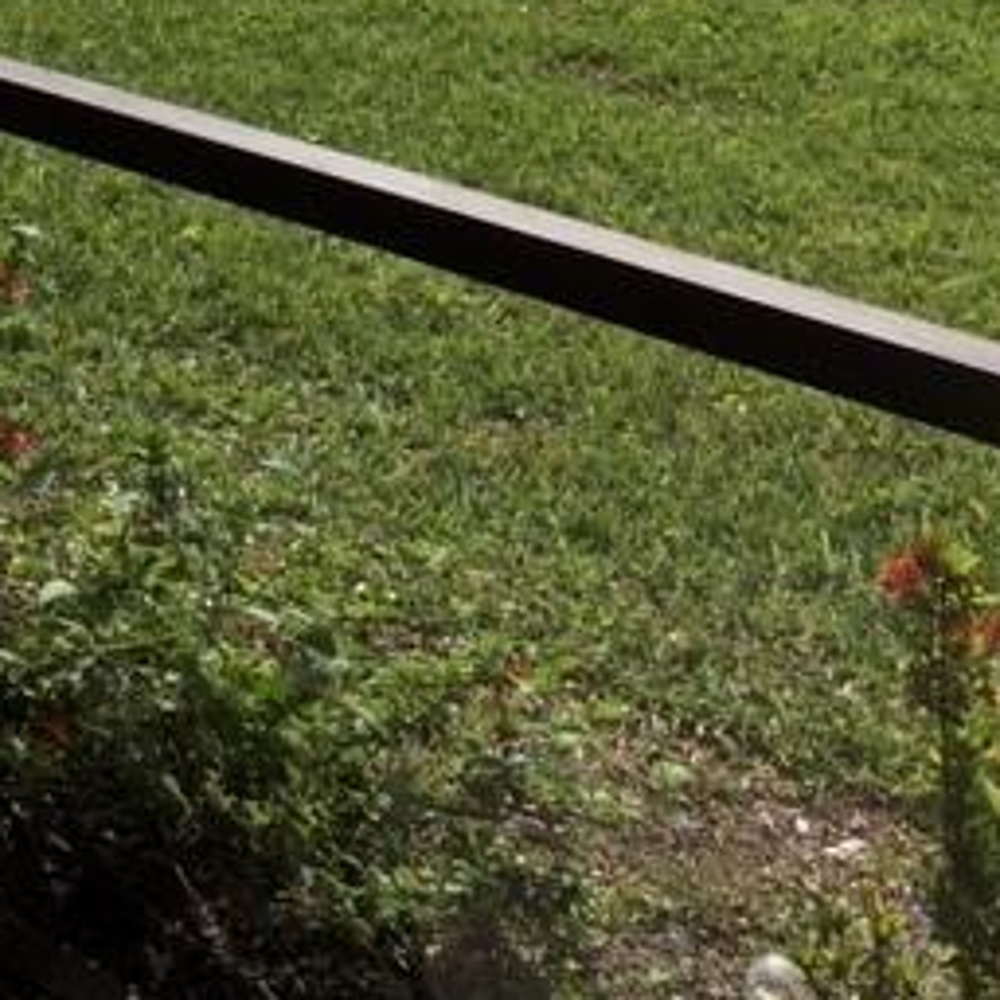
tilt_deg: -11.9
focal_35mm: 64
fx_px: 2092
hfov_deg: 26.3
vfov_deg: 24.5
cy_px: -176
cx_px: 176
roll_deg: -0.8
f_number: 2.2
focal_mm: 4.15
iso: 25
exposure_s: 1/845
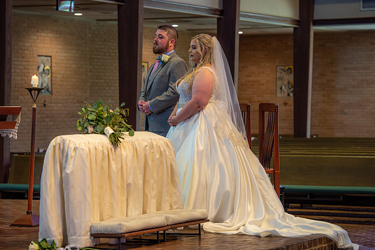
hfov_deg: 15.6
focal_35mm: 131
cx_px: 188
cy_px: 125
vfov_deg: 10.5
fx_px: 1365
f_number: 4.5
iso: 1250
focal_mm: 130
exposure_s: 1/100
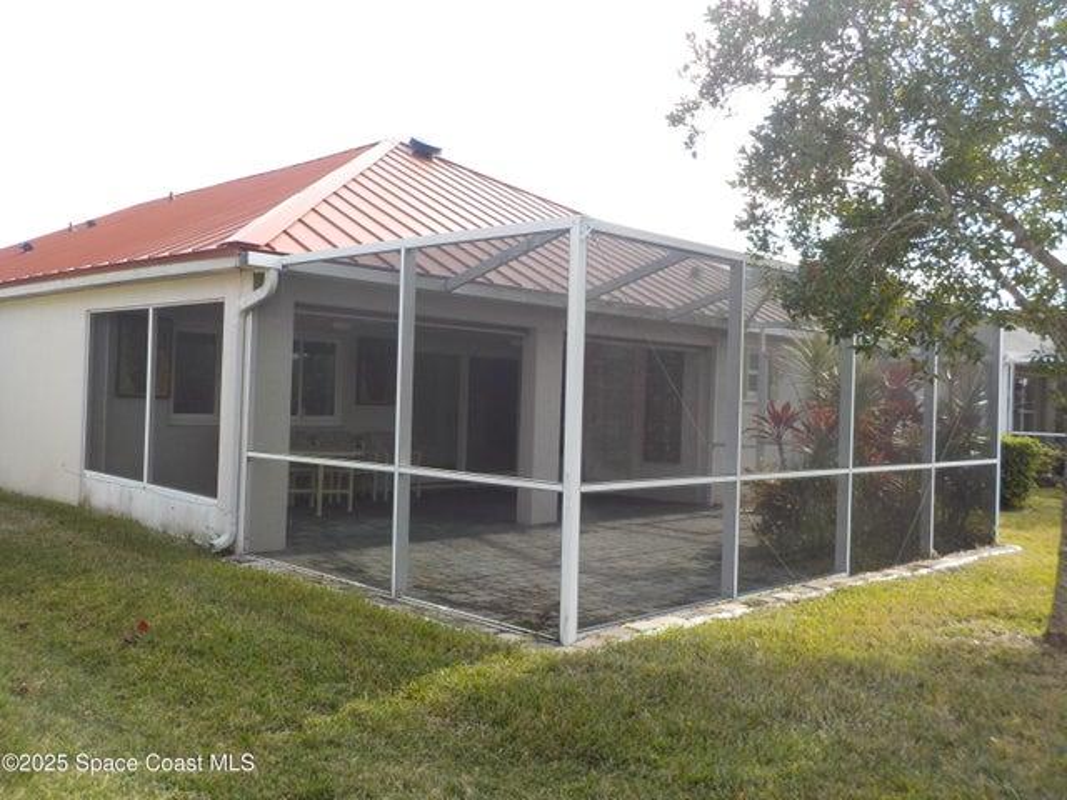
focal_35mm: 30
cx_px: 534
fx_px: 925
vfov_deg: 46.8
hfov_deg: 60.0
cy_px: 400
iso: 125
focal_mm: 4.1
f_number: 3.3
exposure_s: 1/400
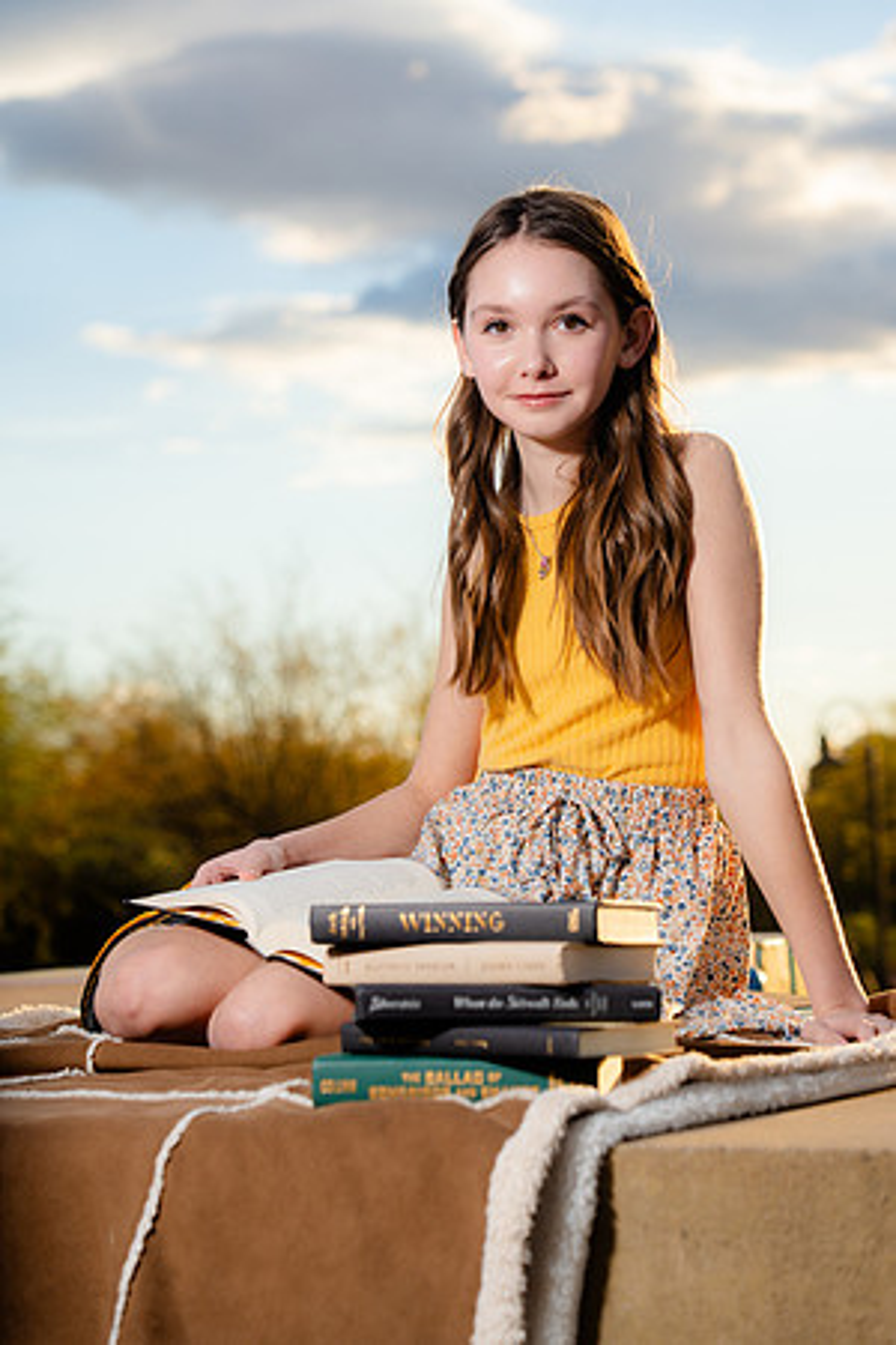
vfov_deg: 21.9
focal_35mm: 93
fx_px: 3472
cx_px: 448
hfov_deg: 14.7
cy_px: 672
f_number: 5.6
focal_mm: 93
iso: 100
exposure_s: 1/200
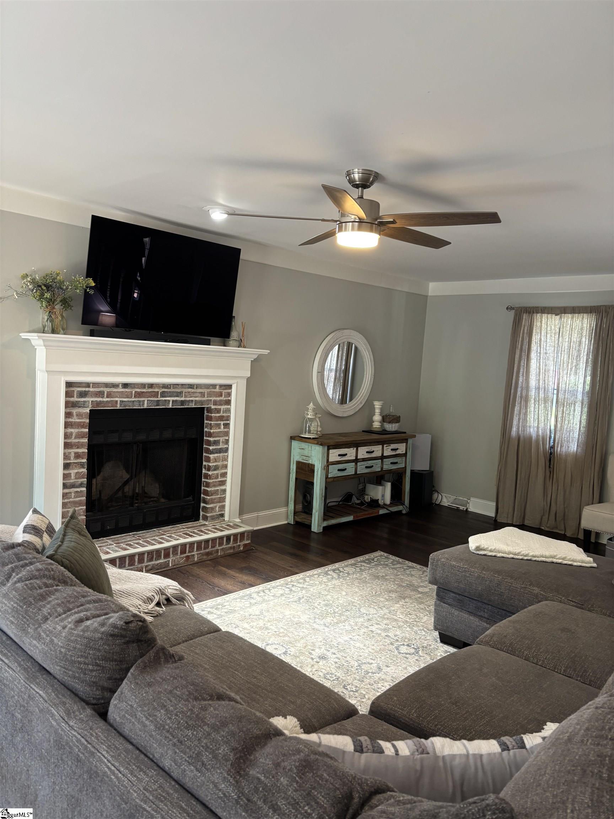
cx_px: 307
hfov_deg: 53.1
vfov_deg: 67.3
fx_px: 615
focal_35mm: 26
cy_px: 410
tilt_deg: -3.6
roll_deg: -4.0
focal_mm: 5.96
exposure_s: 1/60
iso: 125
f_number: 1.6
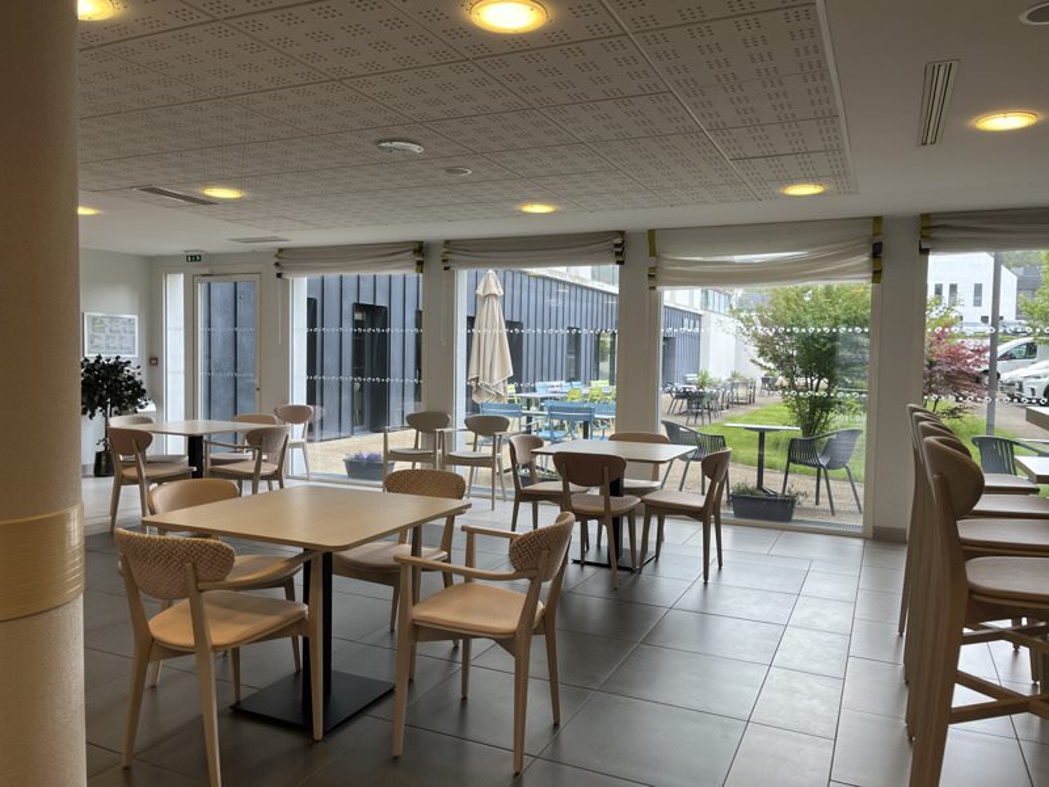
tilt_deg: -3.5
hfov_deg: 67.3
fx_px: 788
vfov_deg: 53.1
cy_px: 394
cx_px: 524
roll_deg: -0.2
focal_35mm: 26
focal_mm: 5.1
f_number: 1.6
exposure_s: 1/100
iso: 32
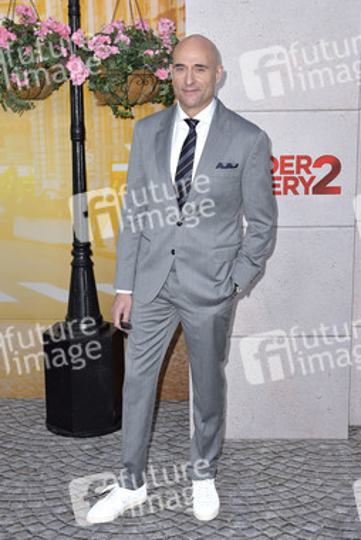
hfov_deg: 33.5
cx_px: 184
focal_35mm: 40
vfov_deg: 48.4
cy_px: 280
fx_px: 601
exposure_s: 1/250
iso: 400
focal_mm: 38
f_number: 6.3
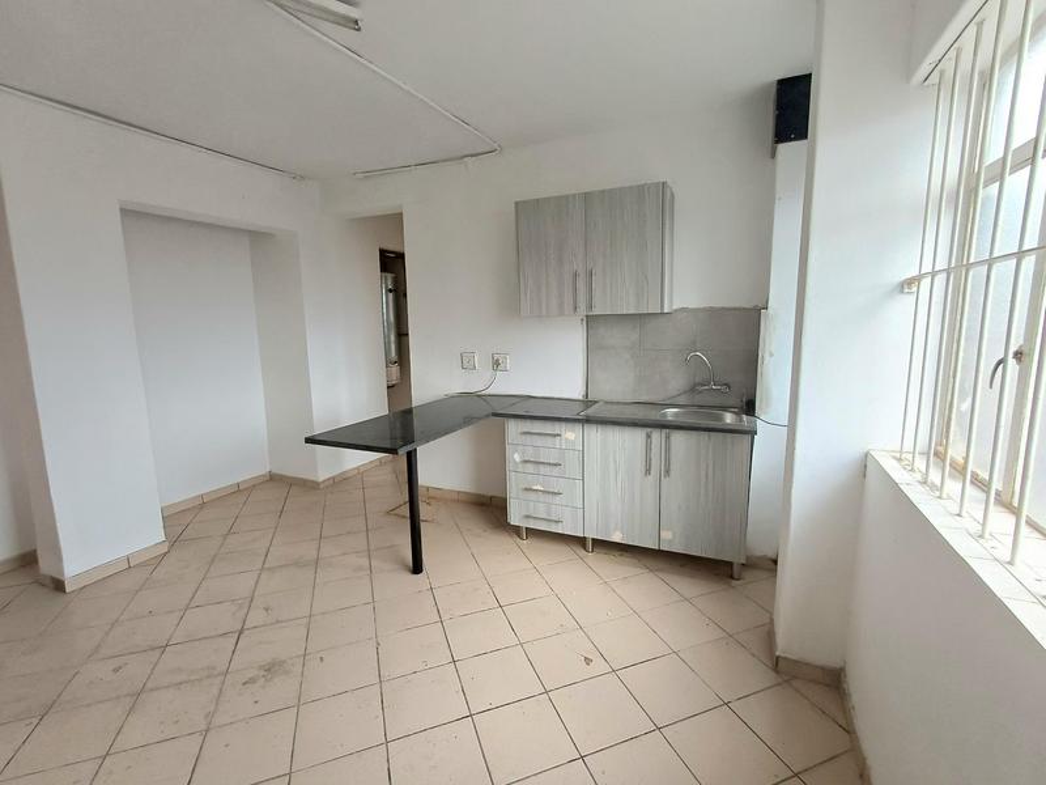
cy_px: 392
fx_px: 483
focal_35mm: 16
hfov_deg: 94.5
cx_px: 523
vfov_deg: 78.1
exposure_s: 1/101
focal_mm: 1.64
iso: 64
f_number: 2.2
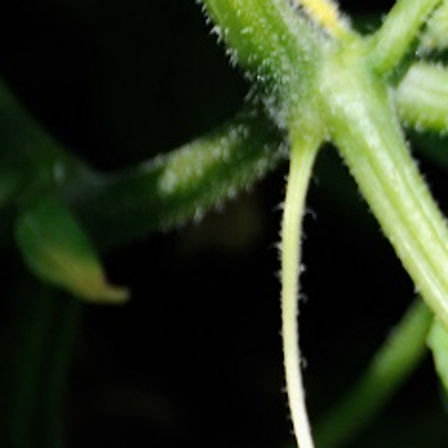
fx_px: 15445
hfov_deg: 1.7
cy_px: 51
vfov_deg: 1.7
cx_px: 846
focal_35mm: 1055
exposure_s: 1/1000
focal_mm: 195
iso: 200
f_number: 5.6
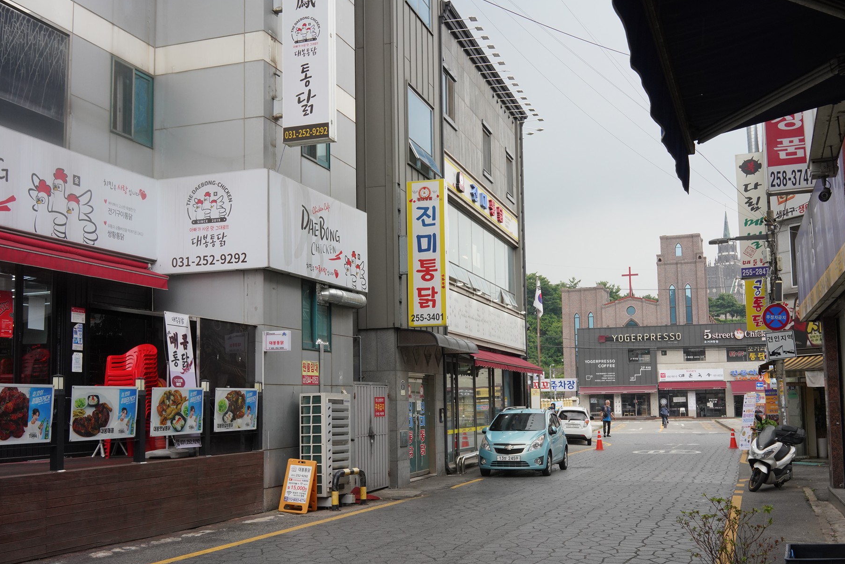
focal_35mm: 39
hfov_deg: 49.5
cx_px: 454
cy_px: 301
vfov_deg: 34.2
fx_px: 915
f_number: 14
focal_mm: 35
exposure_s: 1/100
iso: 800
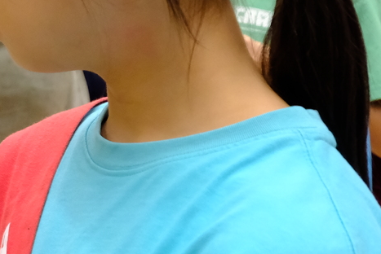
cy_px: -20
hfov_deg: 14.0
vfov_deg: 10.9
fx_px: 1313
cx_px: -379
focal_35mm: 124
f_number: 4
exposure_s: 1/100
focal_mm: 19.8
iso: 2500
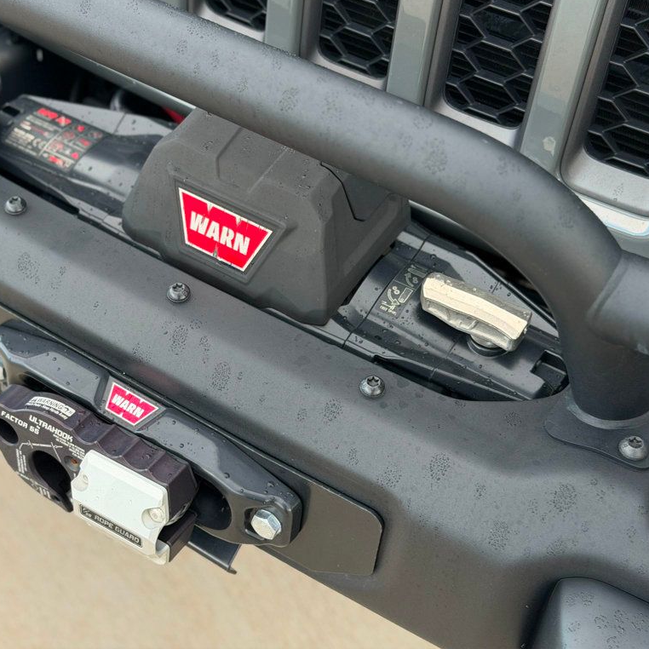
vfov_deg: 30.0
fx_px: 1209
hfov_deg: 29.9
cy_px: 323
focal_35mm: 57
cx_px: 221
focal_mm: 6.76
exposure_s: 1/292
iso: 64
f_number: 1.78
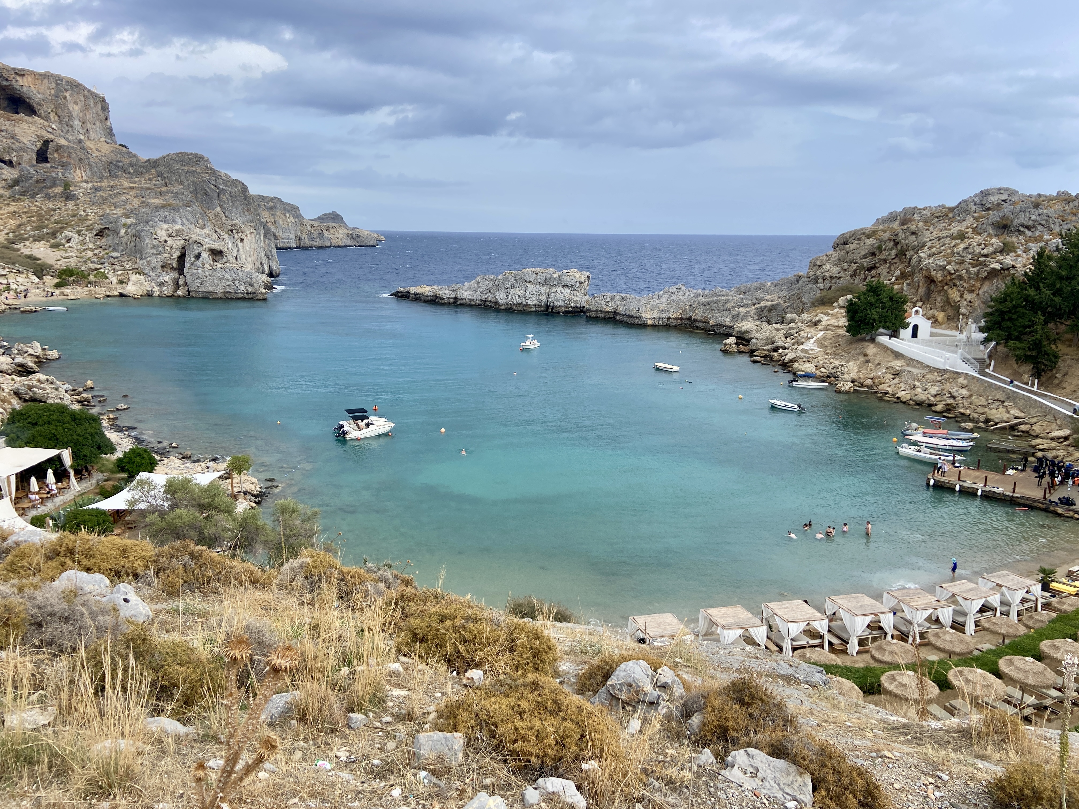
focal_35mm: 26
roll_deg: -0.5
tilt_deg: -11.9
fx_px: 810
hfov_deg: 67.3
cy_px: 404
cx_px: 540
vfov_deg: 53.1
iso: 32
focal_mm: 4.25
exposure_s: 1/2028
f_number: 1.8
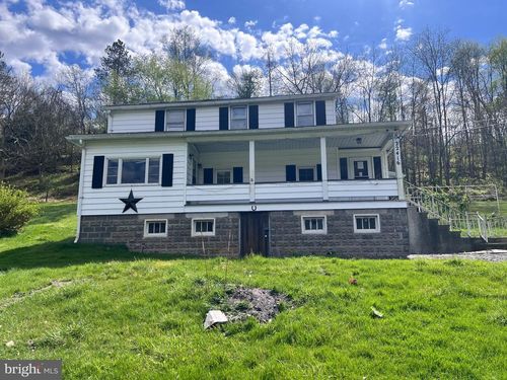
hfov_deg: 67.3
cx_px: 254
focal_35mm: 26
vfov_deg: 53.1
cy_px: 190
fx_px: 381
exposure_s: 1/4444
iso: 50
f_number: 1.5
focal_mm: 5.7
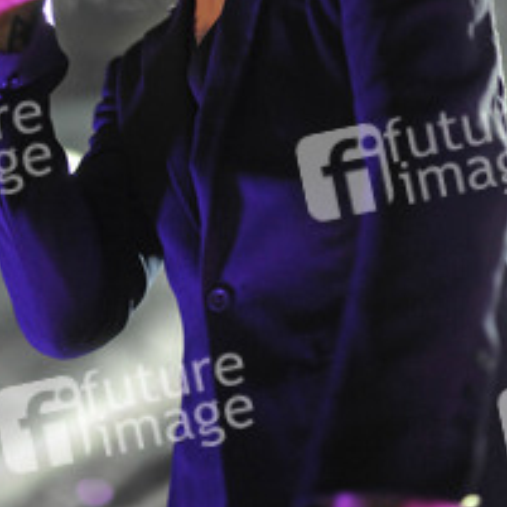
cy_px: 35
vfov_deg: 12.0
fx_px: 2386
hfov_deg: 12.1
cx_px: 198
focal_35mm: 144
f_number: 1.8
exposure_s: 1/100
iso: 4000
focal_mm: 85
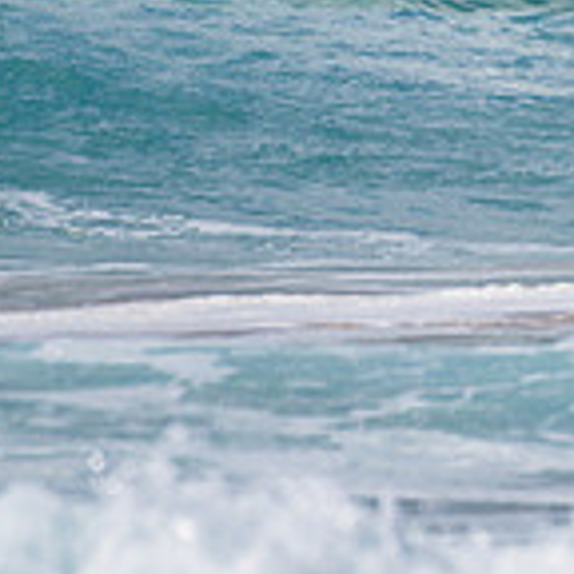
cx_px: 1114
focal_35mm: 2094
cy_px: -122
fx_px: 39284
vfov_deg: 0.8
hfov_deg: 0.8
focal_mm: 500
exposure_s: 1/2000
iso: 90
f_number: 5.6
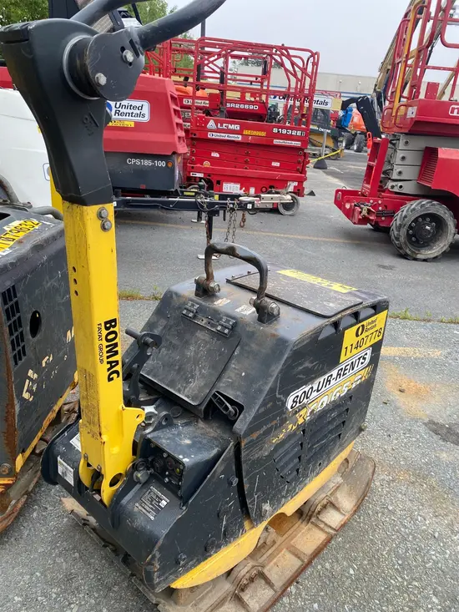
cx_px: 230
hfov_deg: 53.1
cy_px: 306
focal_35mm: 26
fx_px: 460
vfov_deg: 67.3
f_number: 1.8
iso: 32
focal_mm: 4.25
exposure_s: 1/298
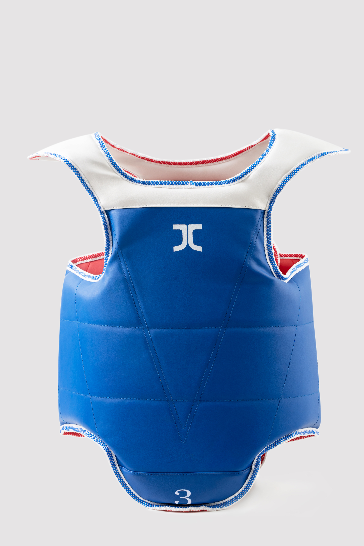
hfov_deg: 18.2
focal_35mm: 75
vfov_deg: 27.0
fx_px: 1137
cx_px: 182
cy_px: 273
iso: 100
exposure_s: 1/125
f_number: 14
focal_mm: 75
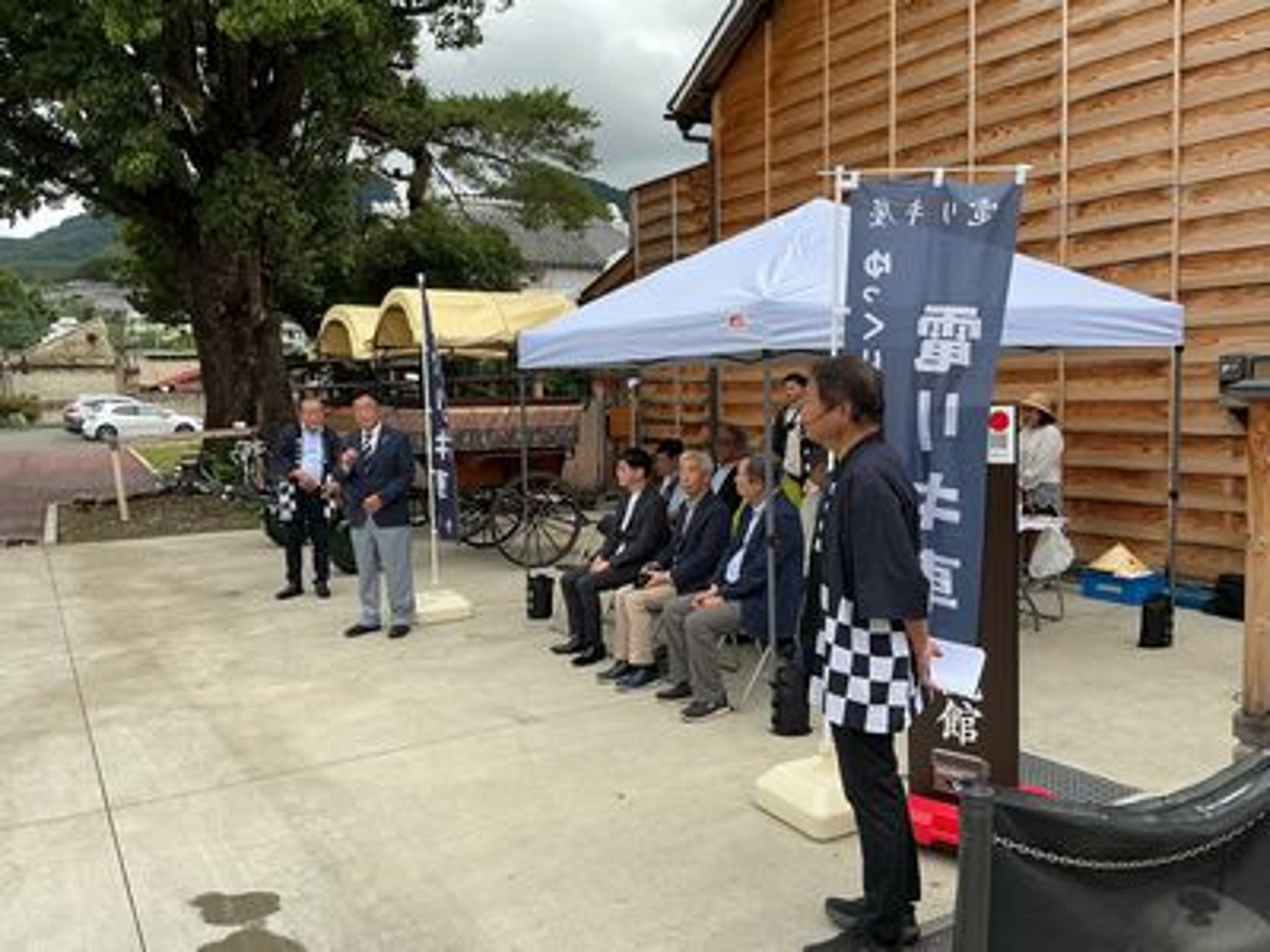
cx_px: 635
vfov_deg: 48.2
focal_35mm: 29
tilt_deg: -2.6
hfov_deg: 61.7
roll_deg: +1.8
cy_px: 476
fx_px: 1064
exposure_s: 1/1221
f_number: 1.8
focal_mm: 3
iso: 25
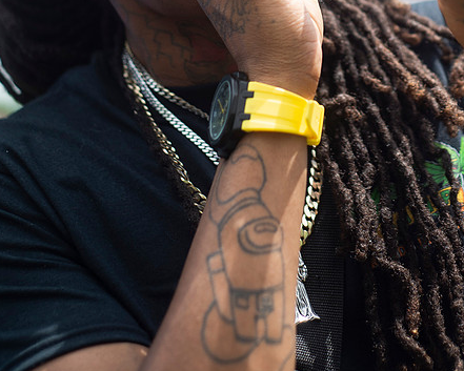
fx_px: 1401
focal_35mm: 102
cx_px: 322
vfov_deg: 14.5
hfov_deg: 18.7
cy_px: -114
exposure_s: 1/2000
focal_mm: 50
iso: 200
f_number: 2.8
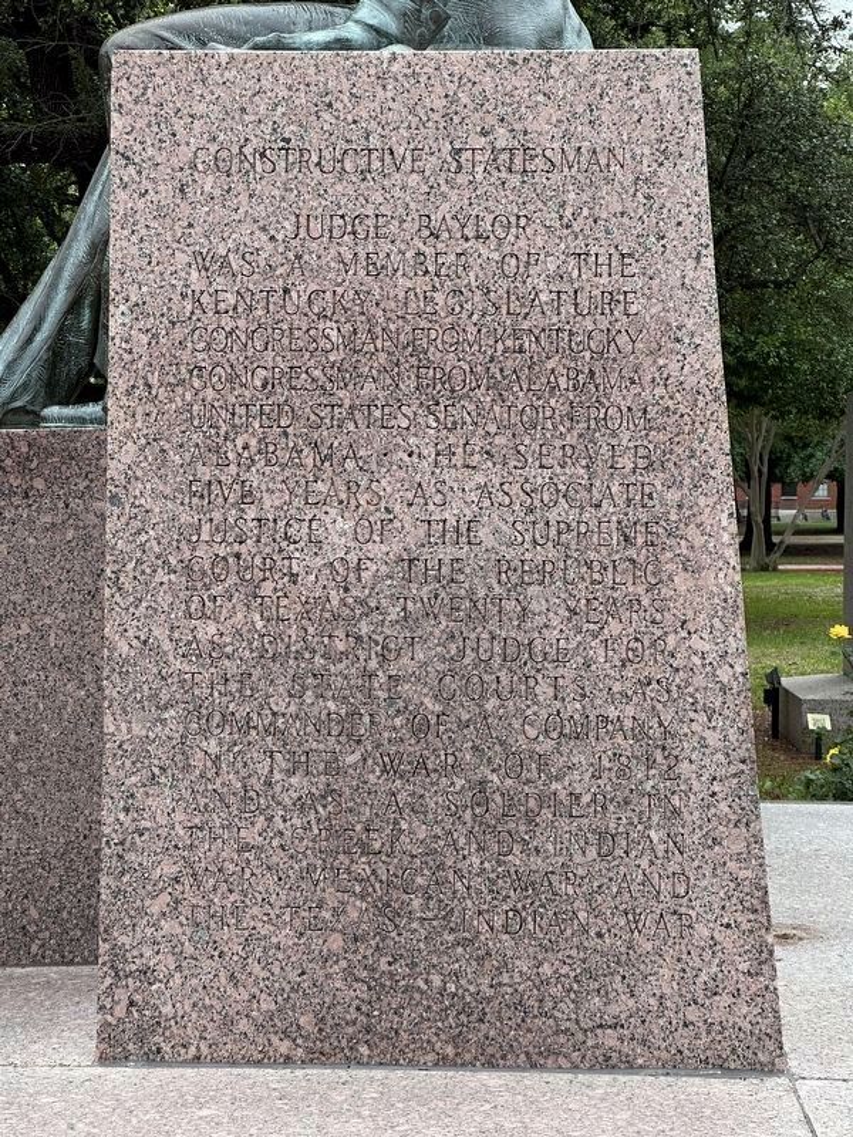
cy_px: 568
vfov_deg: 25.3
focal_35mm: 77
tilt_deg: -2.1
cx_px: 426
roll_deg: +0.1
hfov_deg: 19.1
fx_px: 2530
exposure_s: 1/99
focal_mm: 9
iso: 64
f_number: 2.8
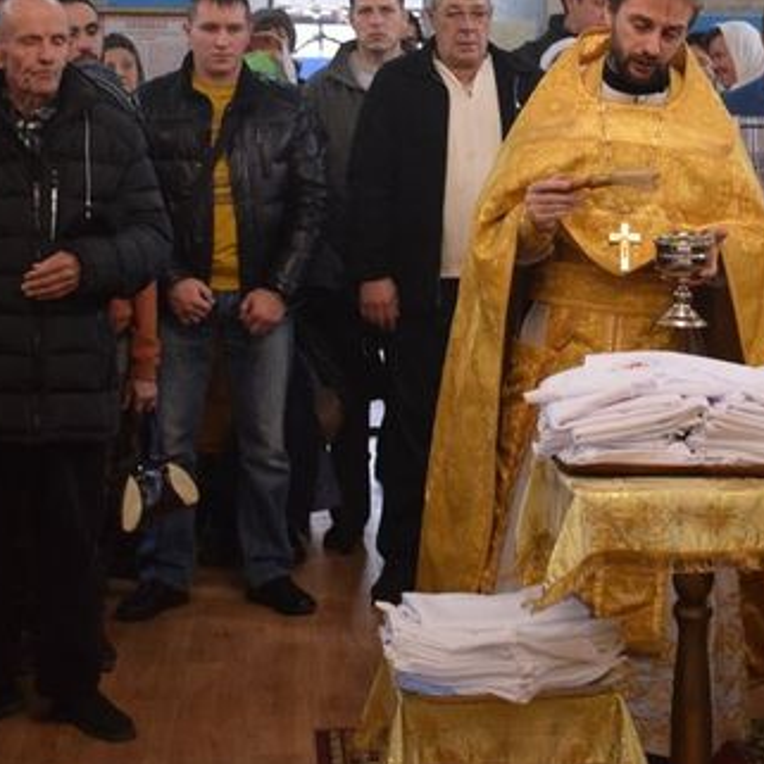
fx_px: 2299
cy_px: 173
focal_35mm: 92
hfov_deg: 18.7
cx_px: 574
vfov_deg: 18.7
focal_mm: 29
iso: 2000
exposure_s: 1/60
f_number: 4.2
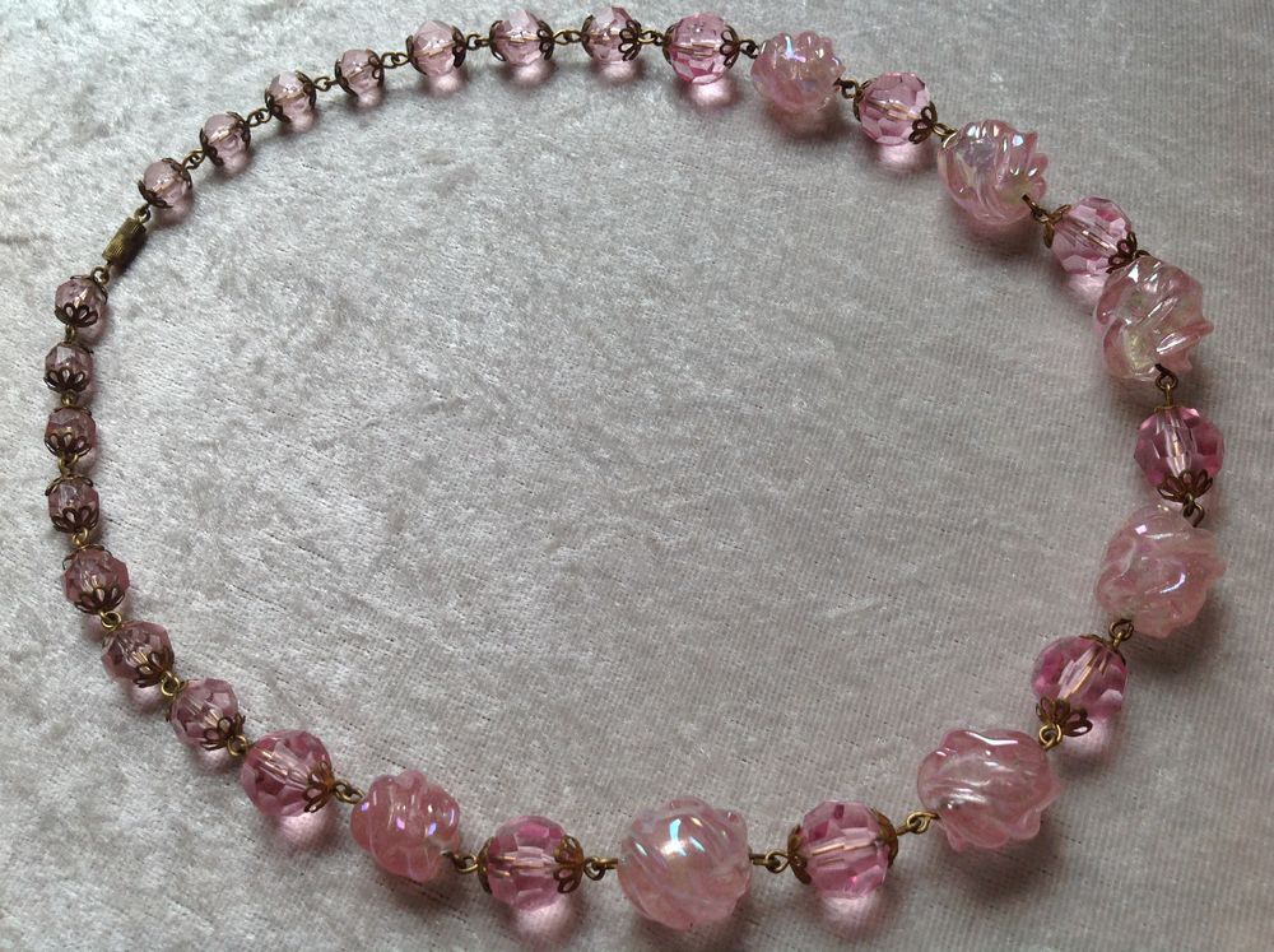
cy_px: 476
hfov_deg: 52.7
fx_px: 1286
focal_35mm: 35
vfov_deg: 40.6
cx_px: 637
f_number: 2.4
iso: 64
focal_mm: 4.28
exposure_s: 1/120
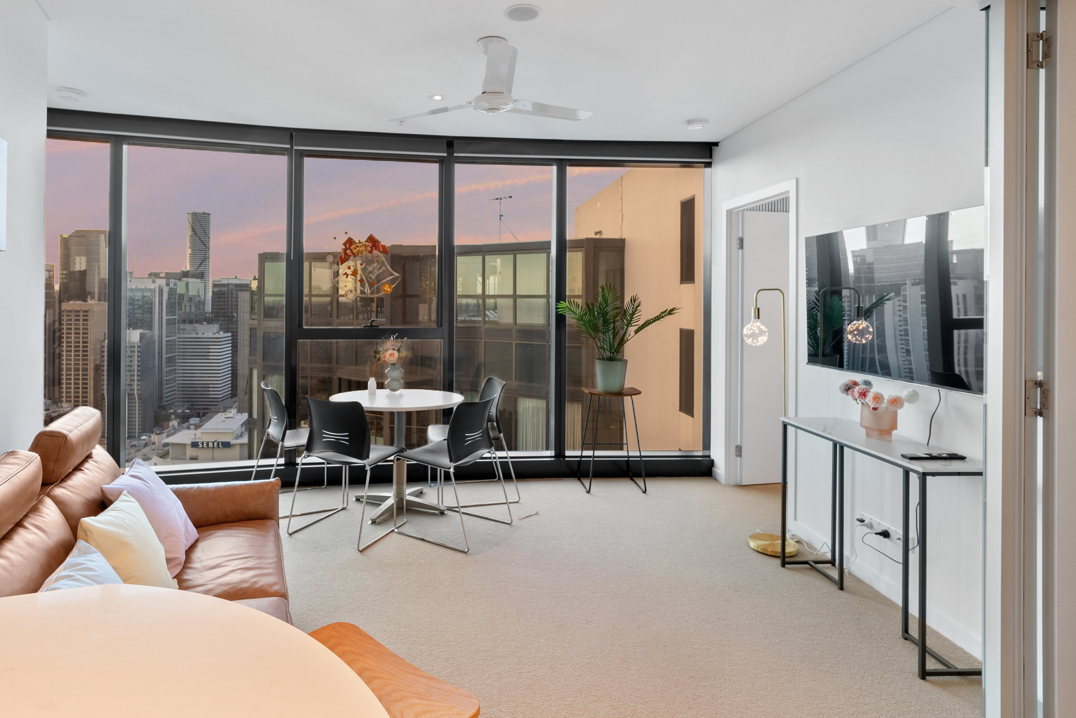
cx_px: 460
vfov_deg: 64.2
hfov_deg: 86.3
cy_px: 300
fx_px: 568
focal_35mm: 19
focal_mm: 16
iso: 320
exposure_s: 1/5
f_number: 9
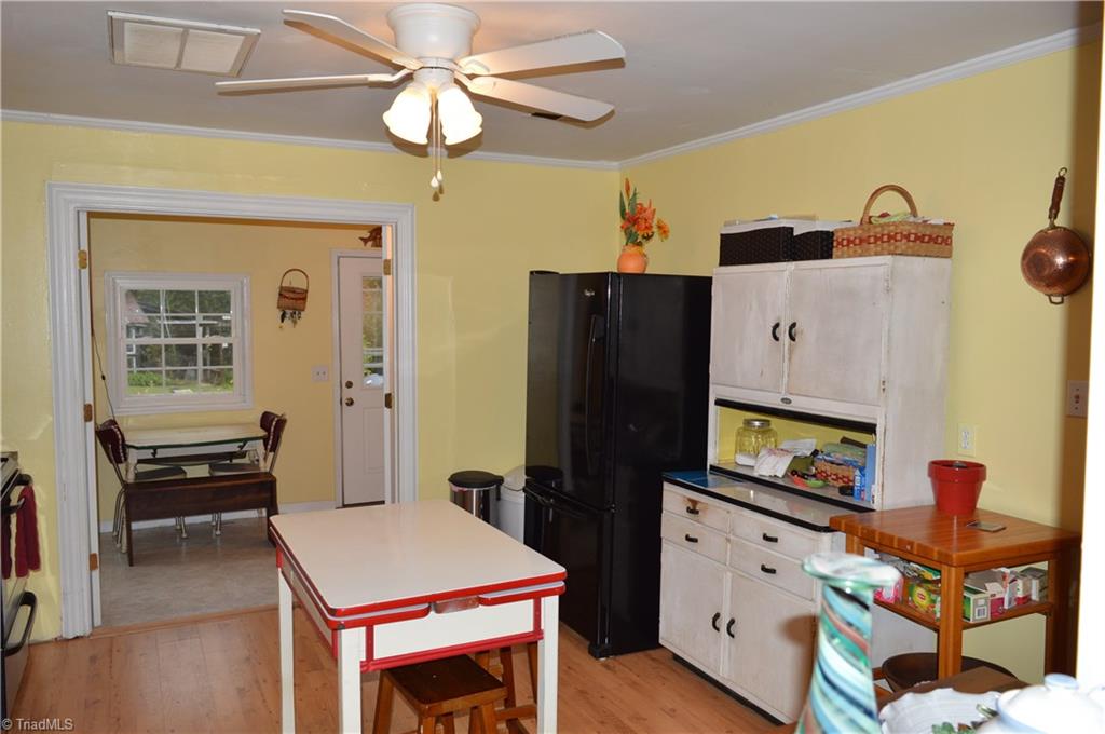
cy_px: 367
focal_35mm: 27
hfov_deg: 67.4
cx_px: 552
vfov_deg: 47.8
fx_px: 828
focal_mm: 18
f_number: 6.3
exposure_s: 1/60
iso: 400
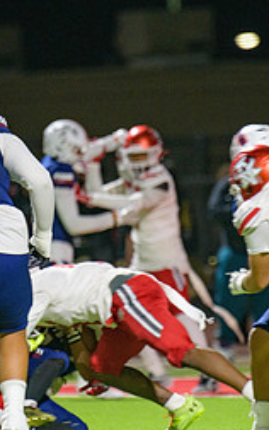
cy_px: 303
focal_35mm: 703
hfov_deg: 1.9
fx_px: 8227
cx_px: 128
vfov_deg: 3.0
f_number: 2.8
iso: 2000
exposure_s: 1/250
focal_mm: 300
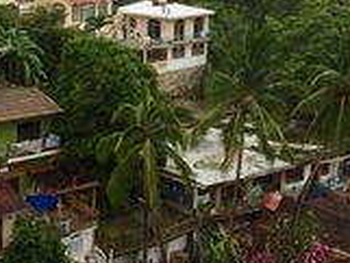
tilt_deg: -7.2
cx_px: 91
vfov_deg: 17.1
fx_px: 850
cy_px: -15
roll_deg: -2.6
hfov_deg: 23.1
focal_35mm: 84
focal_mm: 4.15
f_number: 2.2
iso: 32
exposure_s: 1/775
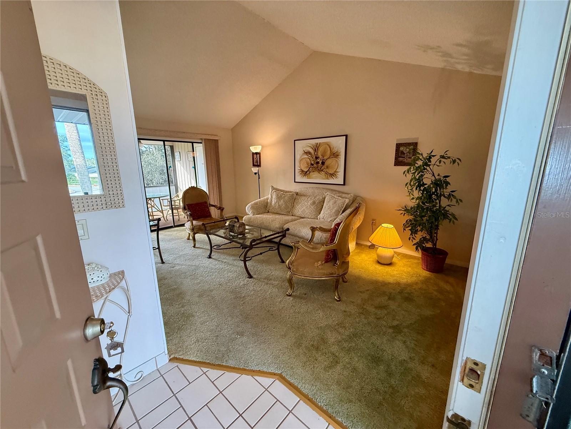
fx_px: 231
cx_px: 286
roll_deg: +0.5
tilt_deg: -11.1
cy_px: 214
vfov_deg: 85.7
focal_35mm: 14
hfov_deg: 102.1
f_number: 2.2
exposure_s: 1/120
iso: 400
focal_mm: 2.22
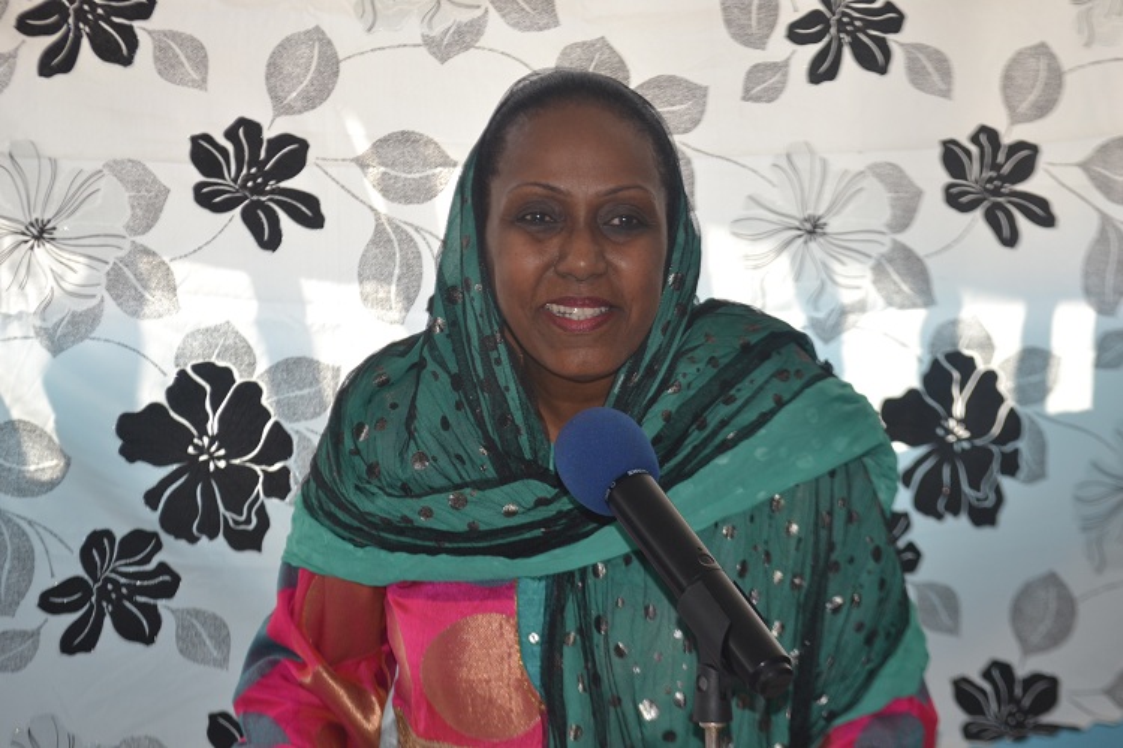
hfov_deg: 24.6
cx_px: 562
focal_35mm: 82
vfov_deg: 16.6
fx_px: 2573
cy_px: 374
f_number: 5.6
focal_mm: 55
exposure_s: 1/125
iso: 200
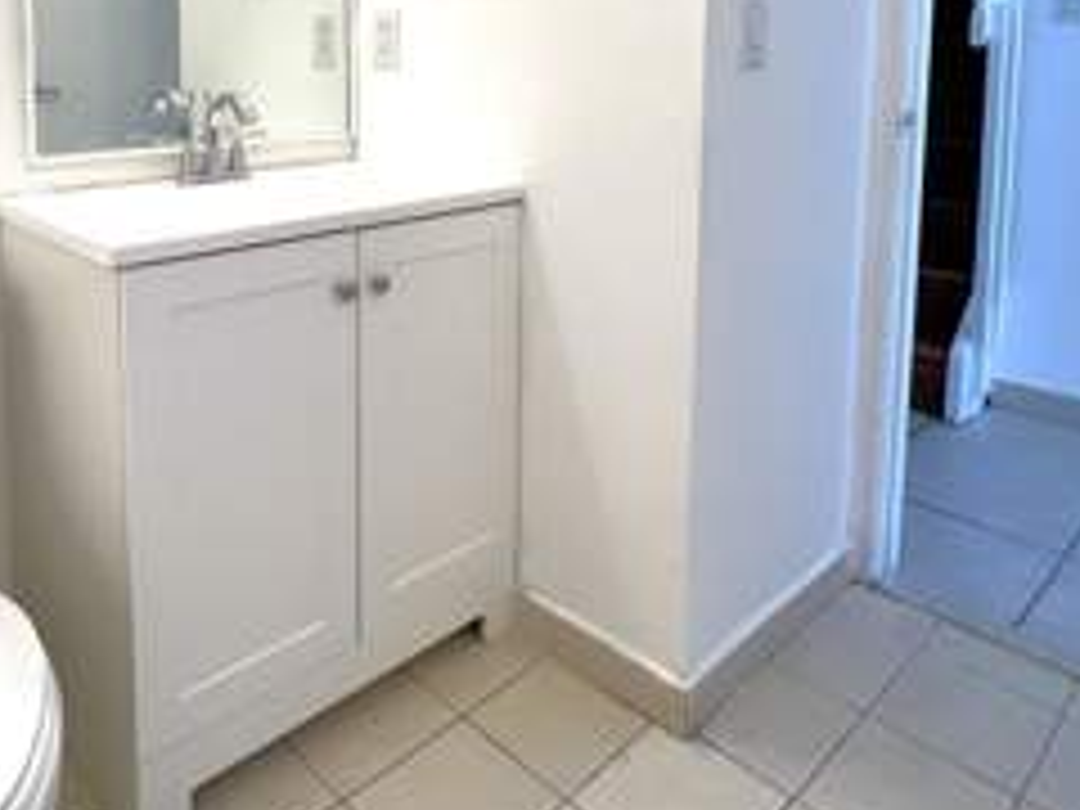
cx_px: 342
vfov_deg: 49.2
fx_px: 811
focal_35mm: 26
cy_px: 135
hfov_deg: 65.2
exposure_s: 1/120
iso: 64
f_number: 1.8
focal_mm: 1.57
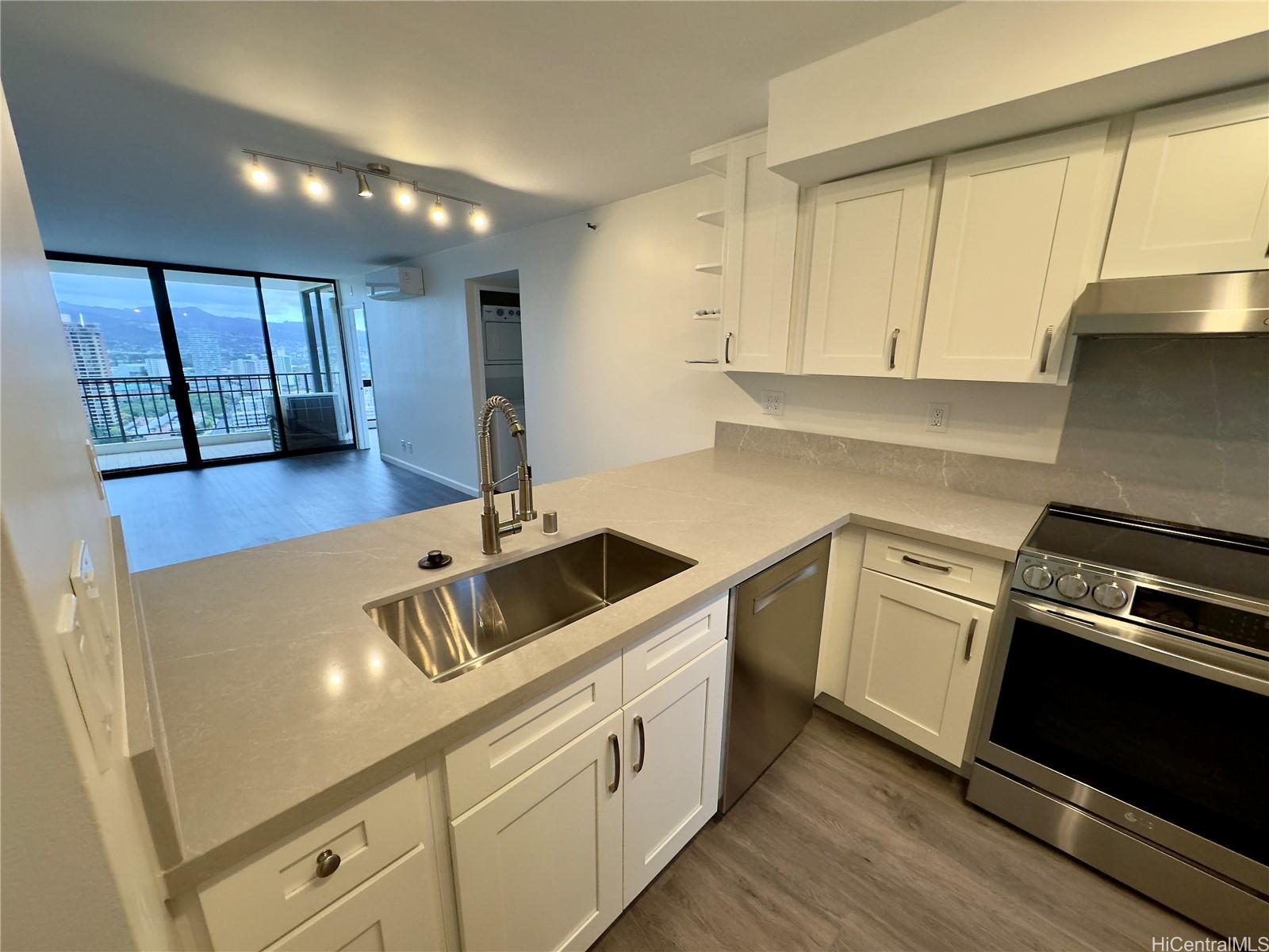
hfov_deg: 102.1
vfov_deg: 85.7
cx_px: 634
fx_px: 513
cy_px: 476
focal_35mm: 14
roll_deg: -0.5
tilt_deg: -15.4
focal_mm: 2.22
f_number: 2.2
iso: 250
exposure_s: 1/120
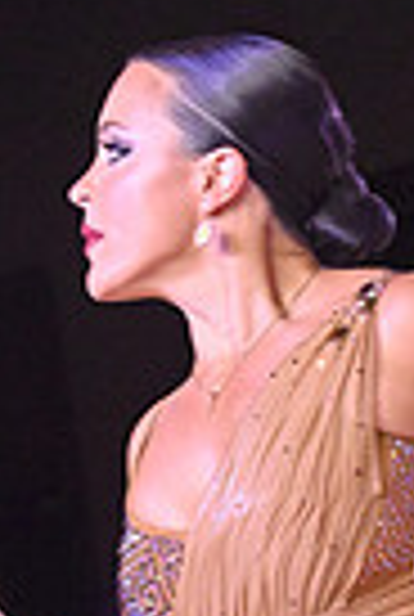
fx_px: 5440
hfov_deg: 4.4
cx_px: 218
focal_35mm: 317
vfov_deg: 6.4
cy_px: 1016
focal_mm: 75
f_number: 7.1
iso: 6400
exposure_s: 1/320
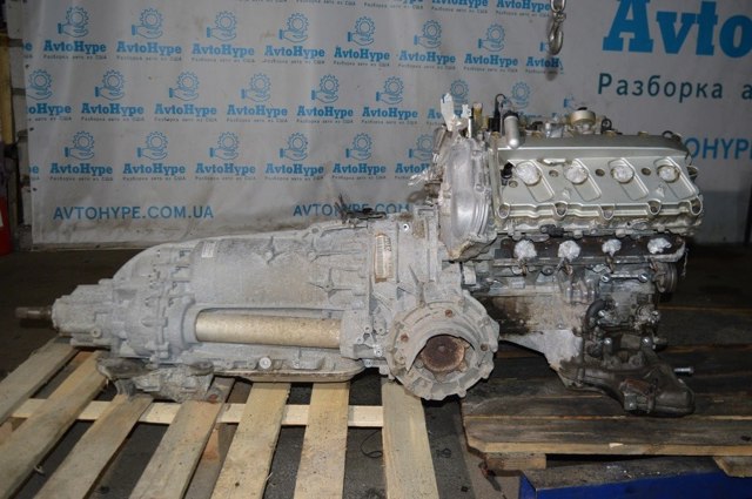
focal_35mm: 36
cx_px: 376
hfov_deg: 53.2
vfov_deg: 36.8
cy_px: 250
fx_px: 751
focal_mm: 24
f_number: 4
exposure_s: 1/60
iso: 450
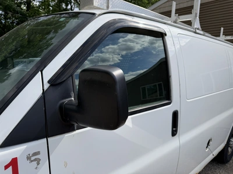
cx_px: 116
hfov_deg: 71.6
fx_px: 162
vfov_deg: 56.8
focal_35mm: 24
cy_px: 87
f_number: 1.78
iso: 80
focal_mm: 6.76
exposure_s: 1/3953
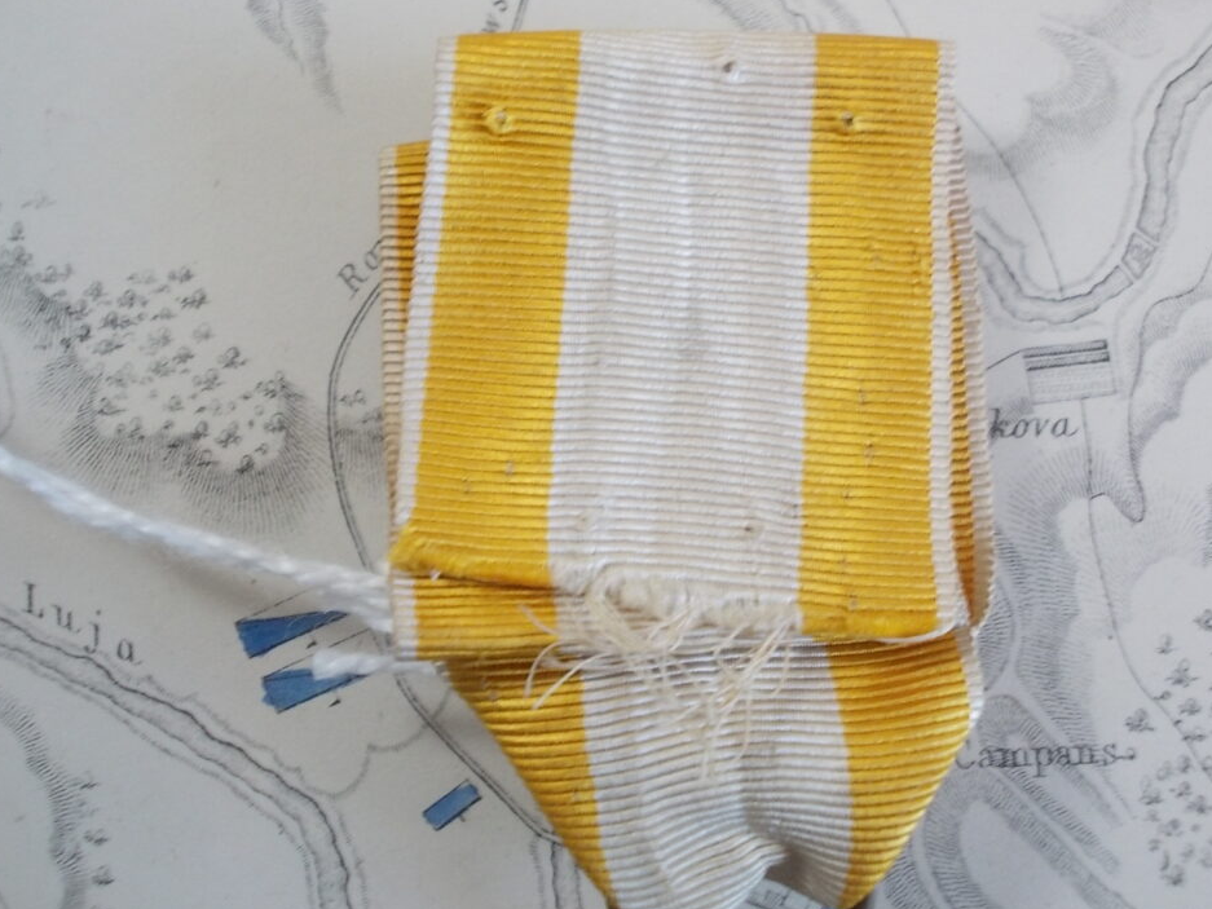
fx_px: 1646
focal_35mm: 47
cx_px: 626
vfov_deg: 30.9
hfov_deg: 40.4
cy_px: 481
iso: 125
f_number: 3.3
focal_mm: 6.1
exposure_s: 1/30
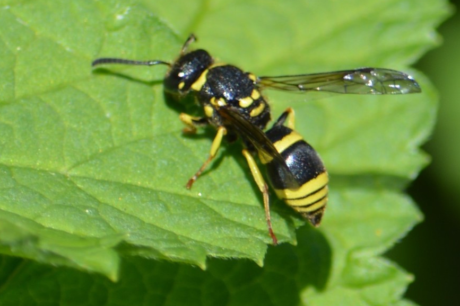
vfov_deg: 2.8
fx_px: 6363
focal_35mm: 498
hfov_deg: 4.1
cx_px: 249
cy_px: 147
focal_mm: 300
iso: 100
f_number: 8
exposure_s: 1/200
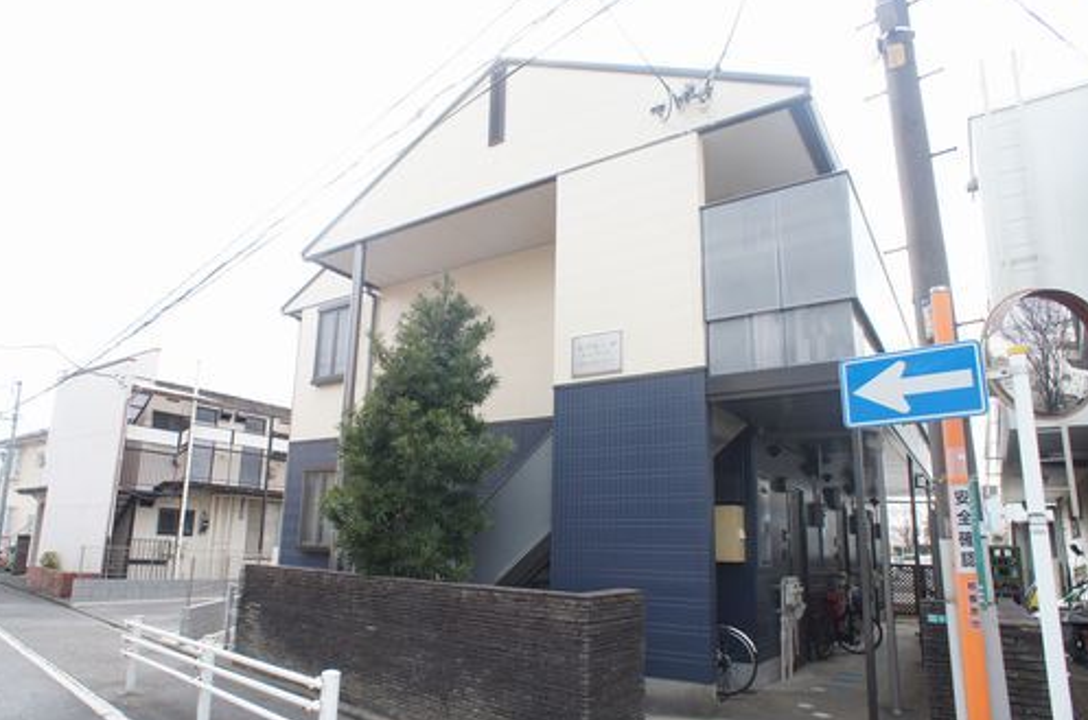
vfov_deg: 44.7
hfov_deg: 63.7
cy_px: 407
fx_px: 874
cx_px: 504
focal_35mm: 29
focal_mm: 16
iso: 200
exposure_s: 1/160
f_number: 6.3
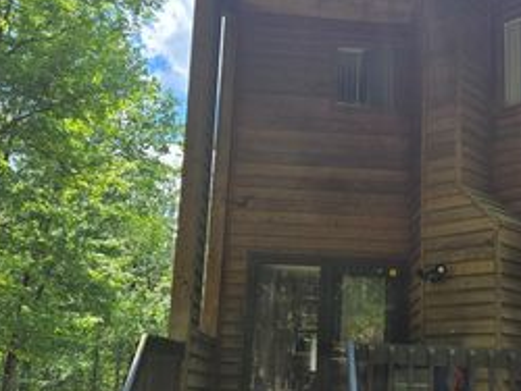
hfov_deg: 40.3
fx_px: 693
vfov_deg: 31.5
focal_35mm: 46
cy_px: 240
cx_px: 375
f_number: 1.8
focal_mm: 5.4
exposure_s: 1/1142
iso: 25
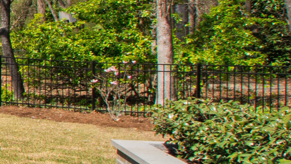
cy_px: 68
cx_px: -391
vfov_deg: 15.9
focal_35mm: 76
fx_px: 587
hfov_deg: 15.6
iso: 100
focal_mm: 10
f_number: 8
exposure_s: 1/200
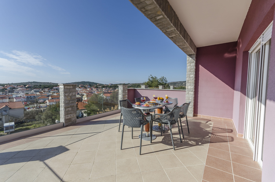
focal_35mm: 15
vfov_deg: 77.1
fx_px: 114
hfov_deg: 100.5
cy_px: 91
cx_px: 138
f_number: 9
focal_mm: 10
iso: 100
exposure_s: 1/500
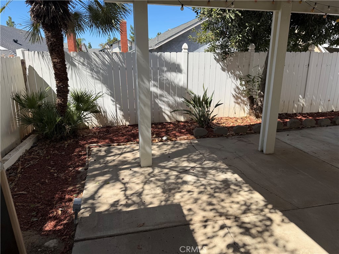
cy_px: 127
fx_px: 235
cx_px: 170
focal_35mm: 24
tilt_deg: -17.1
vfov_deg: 56.8
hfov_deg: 71.6
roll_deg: +0.4
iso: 80
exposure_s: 1/2801
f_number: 1.78
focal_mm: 6.76
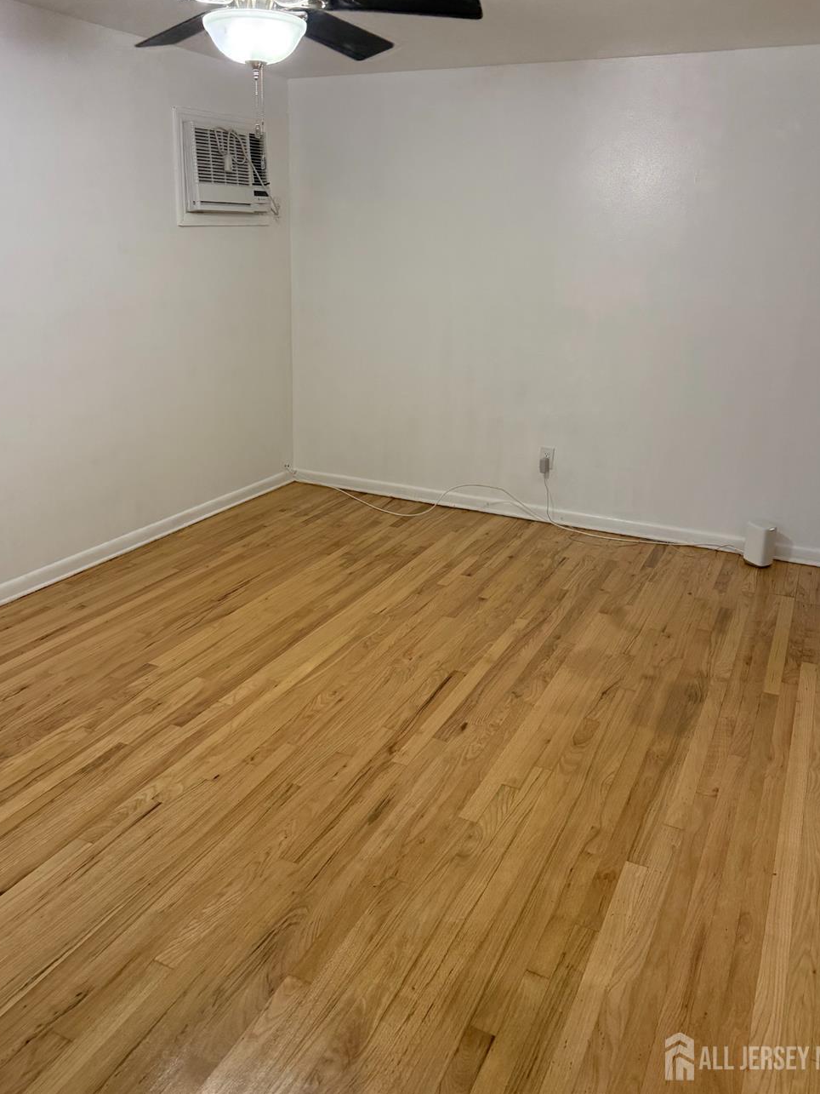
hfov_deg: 49.7
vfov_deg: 63.1
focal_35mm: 28
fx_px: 884
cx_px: 397
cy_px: 457
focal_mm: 6.76
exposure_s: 1/60
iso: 320
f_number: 1.78
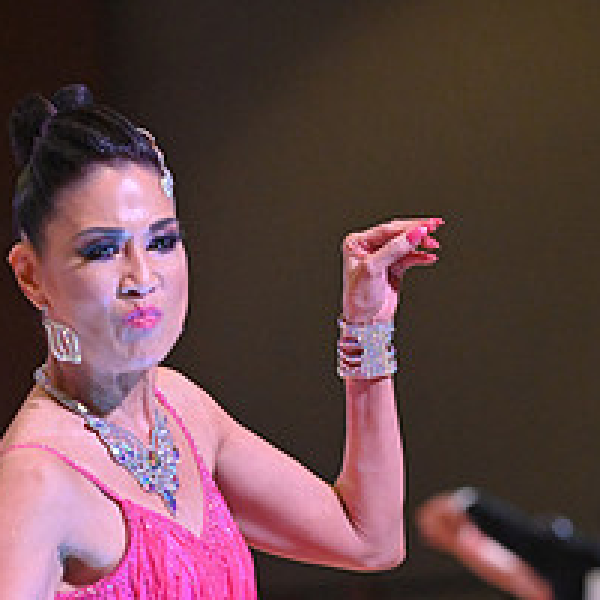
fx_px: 6981
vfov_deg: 4.9
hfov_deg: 4.9
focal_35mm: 356
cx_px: 61
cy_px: 788
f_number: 5
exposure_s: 1/400
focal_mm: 145
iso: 4000
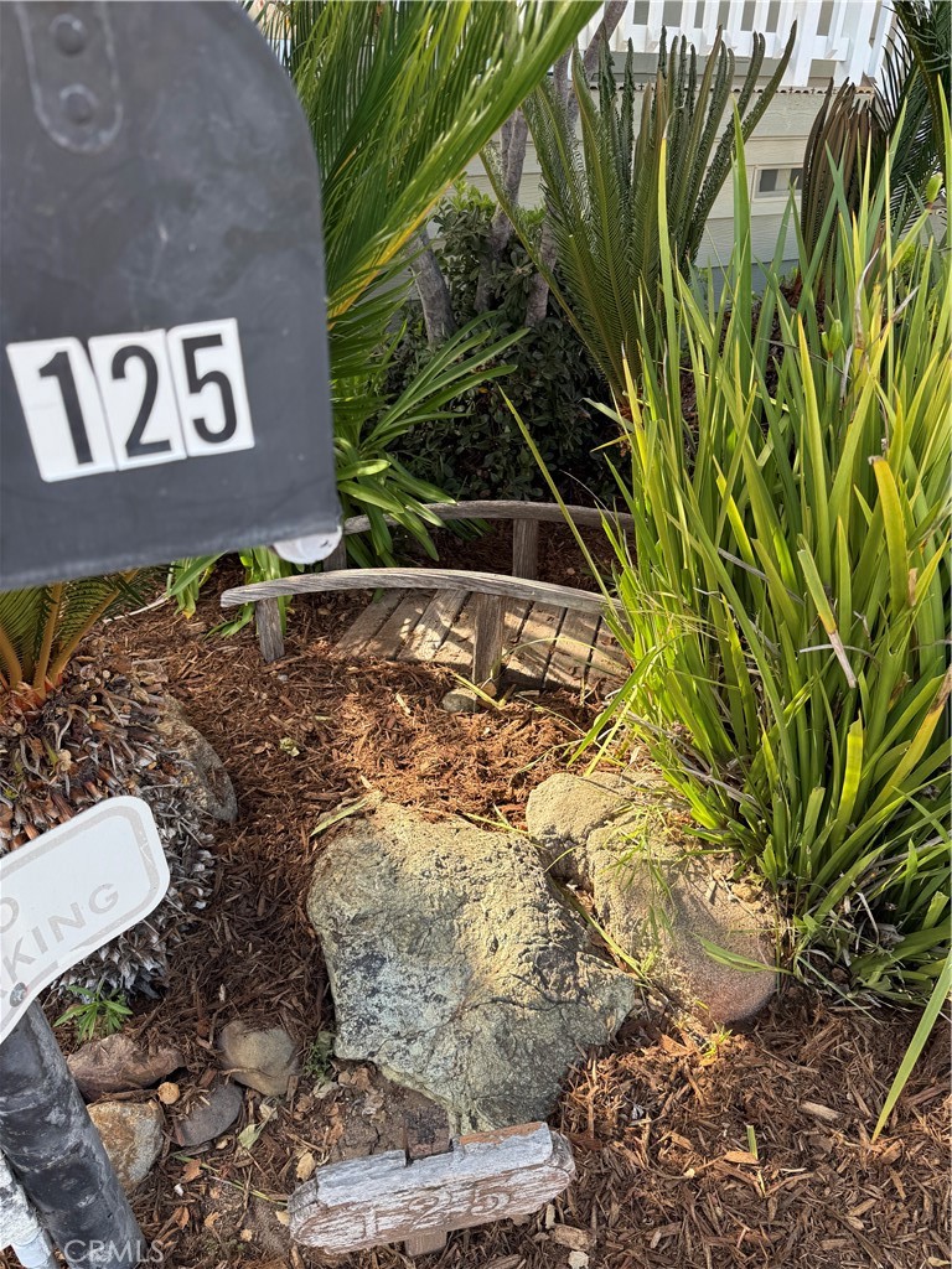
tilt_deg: -32.6
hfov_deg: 56.8
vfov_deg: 71.6
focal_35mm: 24
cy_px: 634
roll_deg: -1.9
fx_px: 880
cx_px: 476
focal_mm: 6.76
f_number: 1.78
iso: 80
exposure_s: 1/450
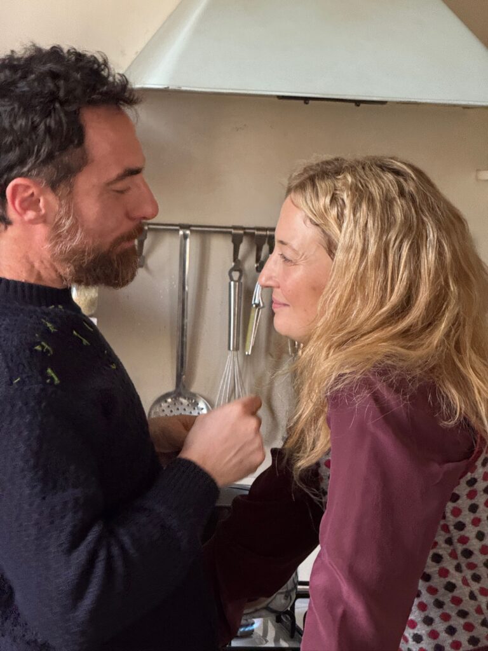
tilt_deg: -2.9
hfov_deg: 12.3
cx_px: 244
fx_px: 2256
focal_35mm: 120
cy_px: 326
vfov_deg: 16.4
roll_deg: -2.1
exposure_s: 1/47
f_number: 2.8
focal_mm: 15.66
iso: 640
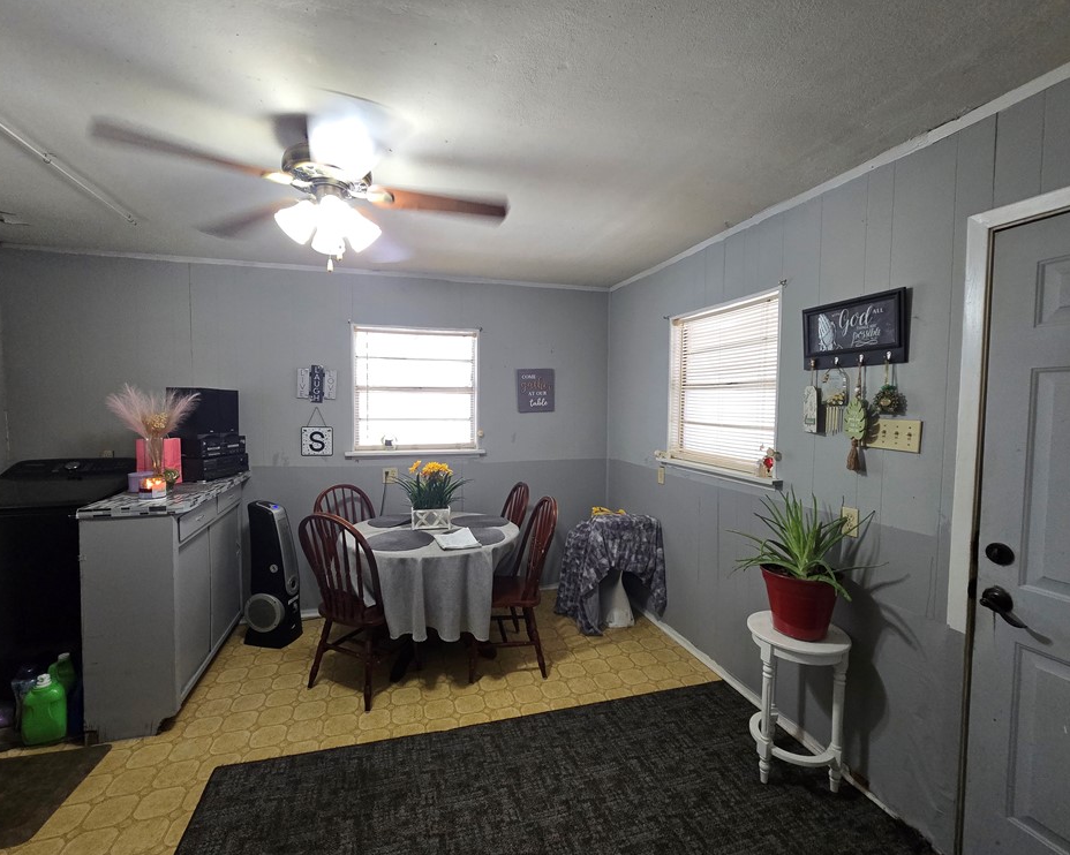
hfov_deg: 100.7
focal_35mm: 14
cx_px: 520
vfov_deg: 88.0
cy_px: 423
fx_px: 443
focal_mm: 2.2
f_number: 2.2
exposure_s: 1/60
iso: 250
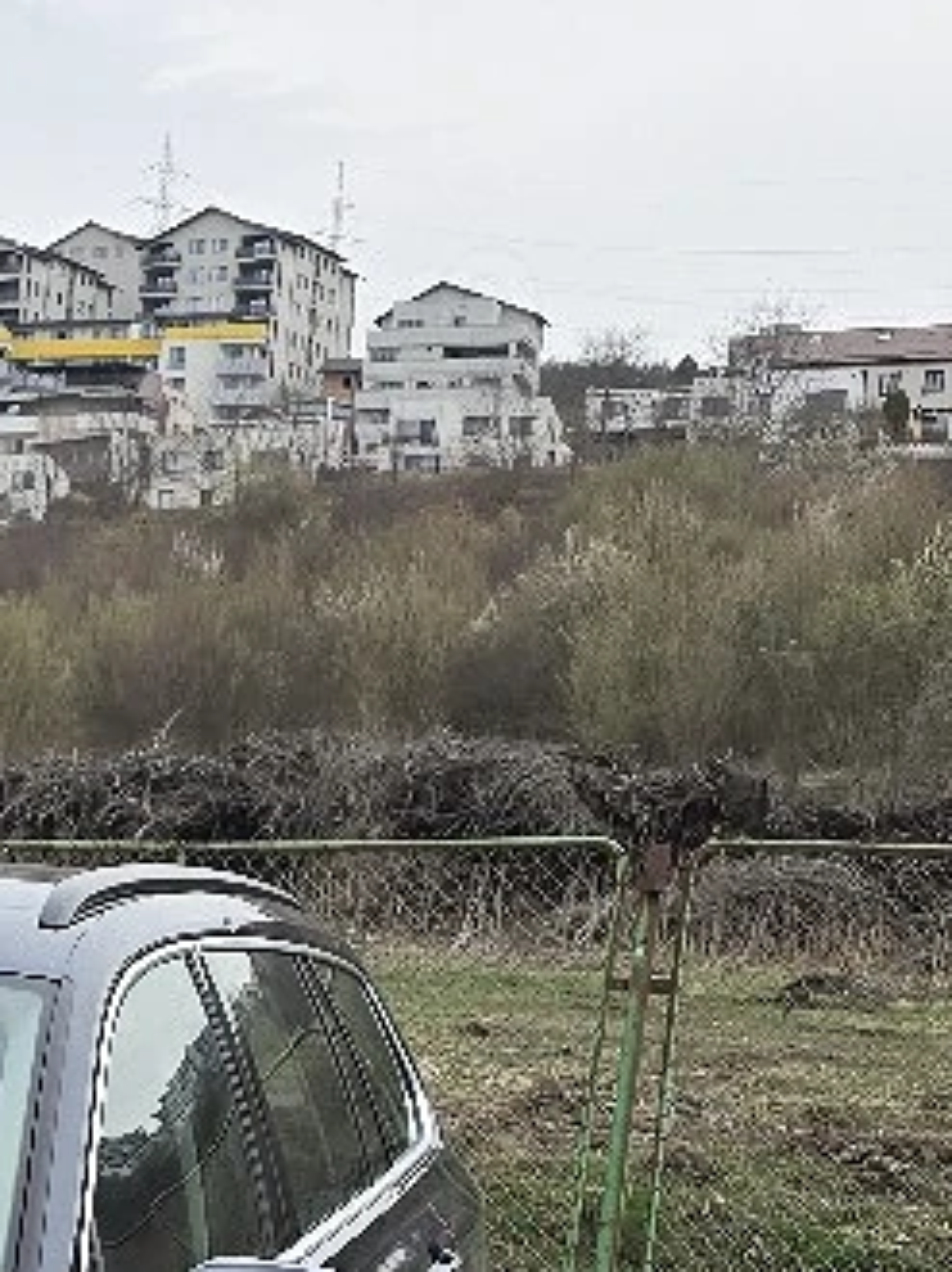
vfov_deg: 19.3
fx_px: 3415
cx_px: -617
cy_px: 1706
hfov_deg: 14.4
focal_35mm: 93
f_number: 1.7
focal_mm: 6.3
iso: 12
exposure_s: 1/333
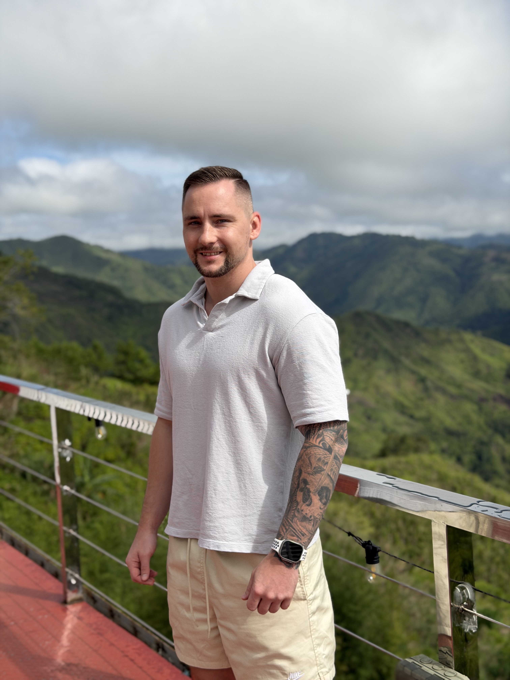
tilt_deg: -5.5
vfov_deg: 39.7
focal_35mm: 48
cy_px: 340
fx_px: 943
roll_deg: +3.0
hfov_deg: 30.3
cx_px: 255
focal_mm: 6.76
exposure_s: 1/8772
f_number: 1.78
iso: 80
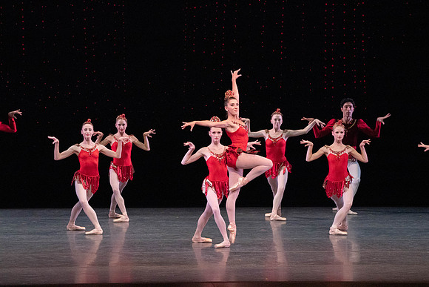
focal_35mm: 259
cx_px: 214
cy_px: 144
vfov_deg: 5.3
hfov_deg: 7.9
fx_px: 3087
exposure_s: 1/500
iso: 16000
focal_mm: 259
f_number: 11
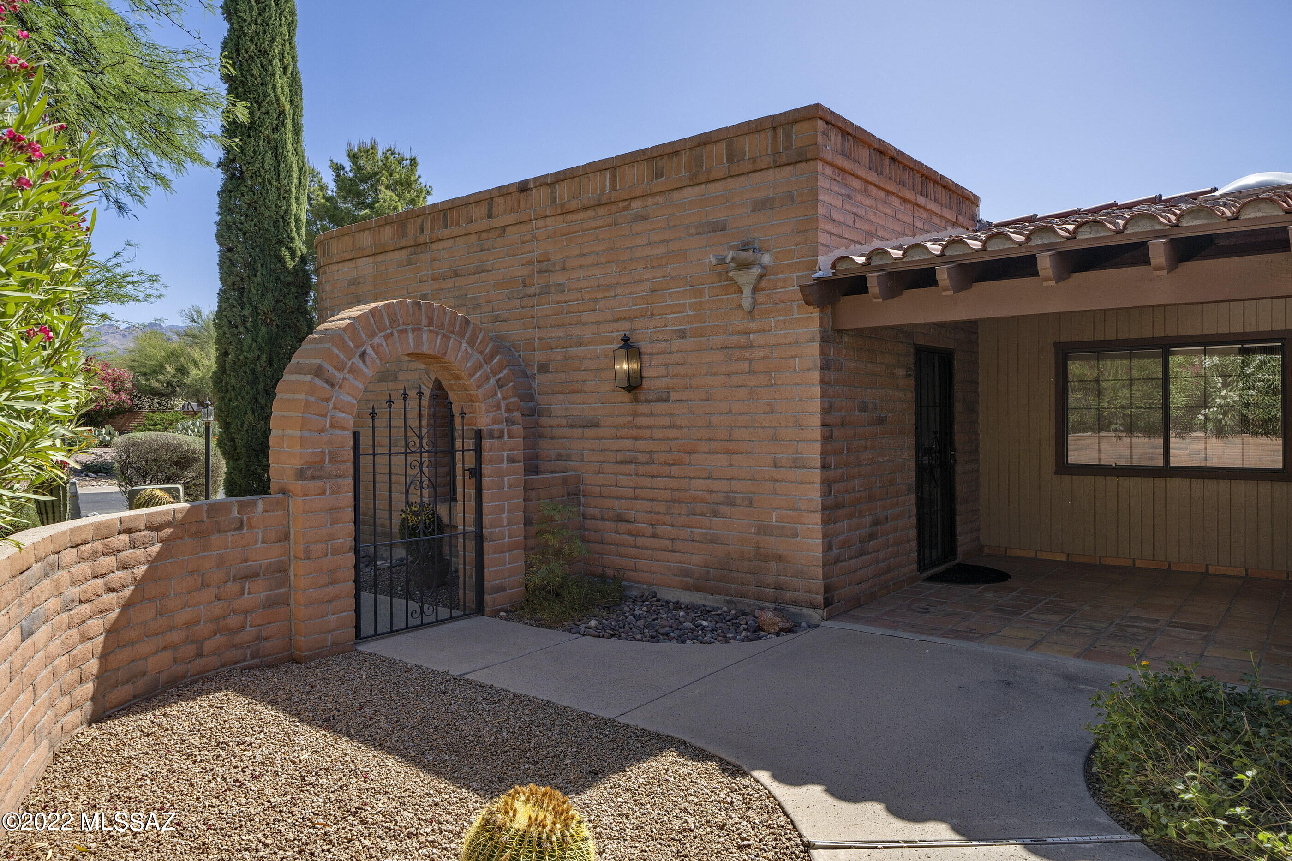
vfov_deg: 53.1
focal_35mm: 24
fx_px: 861
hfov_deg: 73.8
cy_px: 430
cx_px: 646
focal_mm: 24
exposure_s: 1/160
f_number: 9
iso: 100
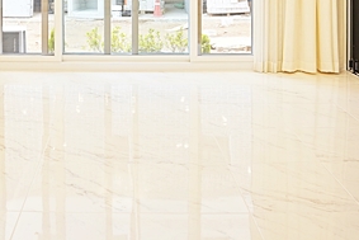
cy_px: -62
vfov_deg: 24.9
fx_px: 479
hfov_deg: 40.3
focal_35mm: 48
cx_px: 107
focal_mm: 17
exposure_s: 1/40
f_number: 4
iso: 250
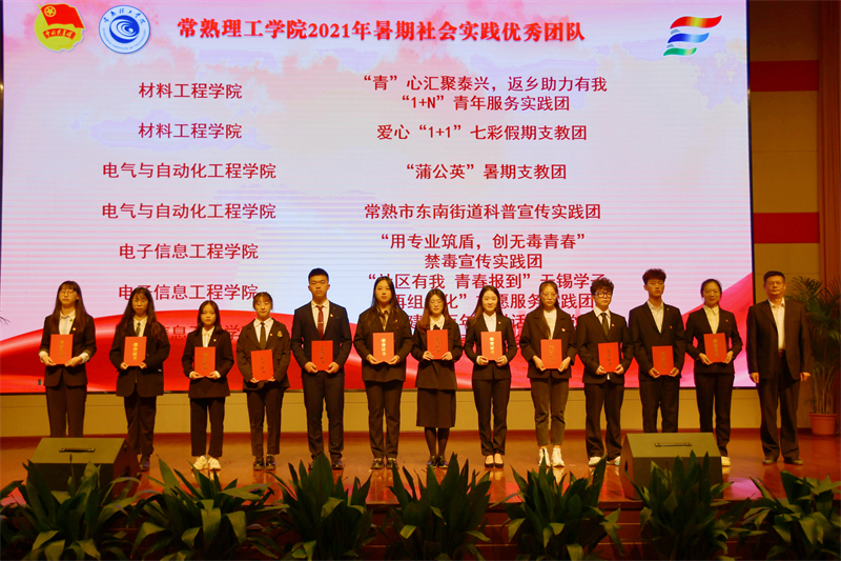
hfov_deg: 48.5
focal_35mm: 40
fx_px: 934
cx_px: 420
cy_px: 280
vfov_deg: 33.4
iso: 200
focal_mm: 27
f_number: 4
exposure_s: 1/200
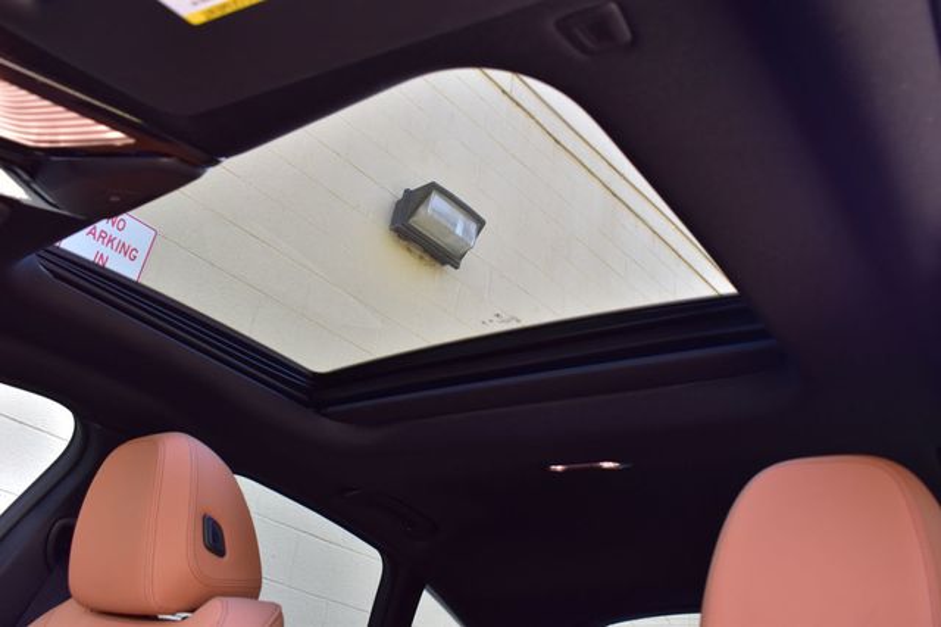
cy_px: 314
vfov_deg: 39.9
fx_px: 862
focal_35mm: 33
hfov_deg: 57.2
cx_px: 470
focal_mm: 22
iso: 400
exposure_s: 1/30
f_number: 7.1
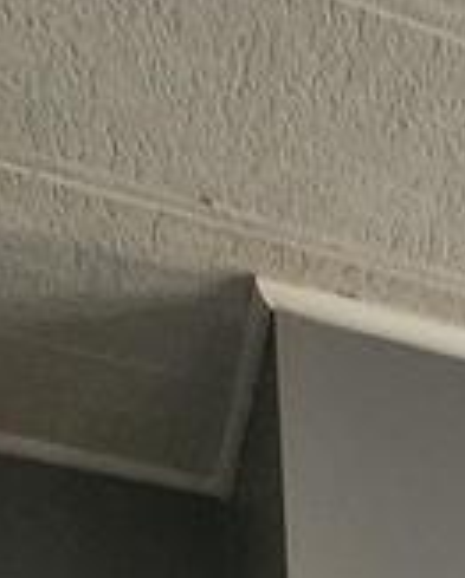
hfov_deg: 15.3
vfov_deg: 12.3
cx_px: 891
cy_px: 1645
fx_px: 1441
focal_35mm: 84
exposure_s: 1/30
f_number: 2.2
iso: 500
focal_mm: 2.2
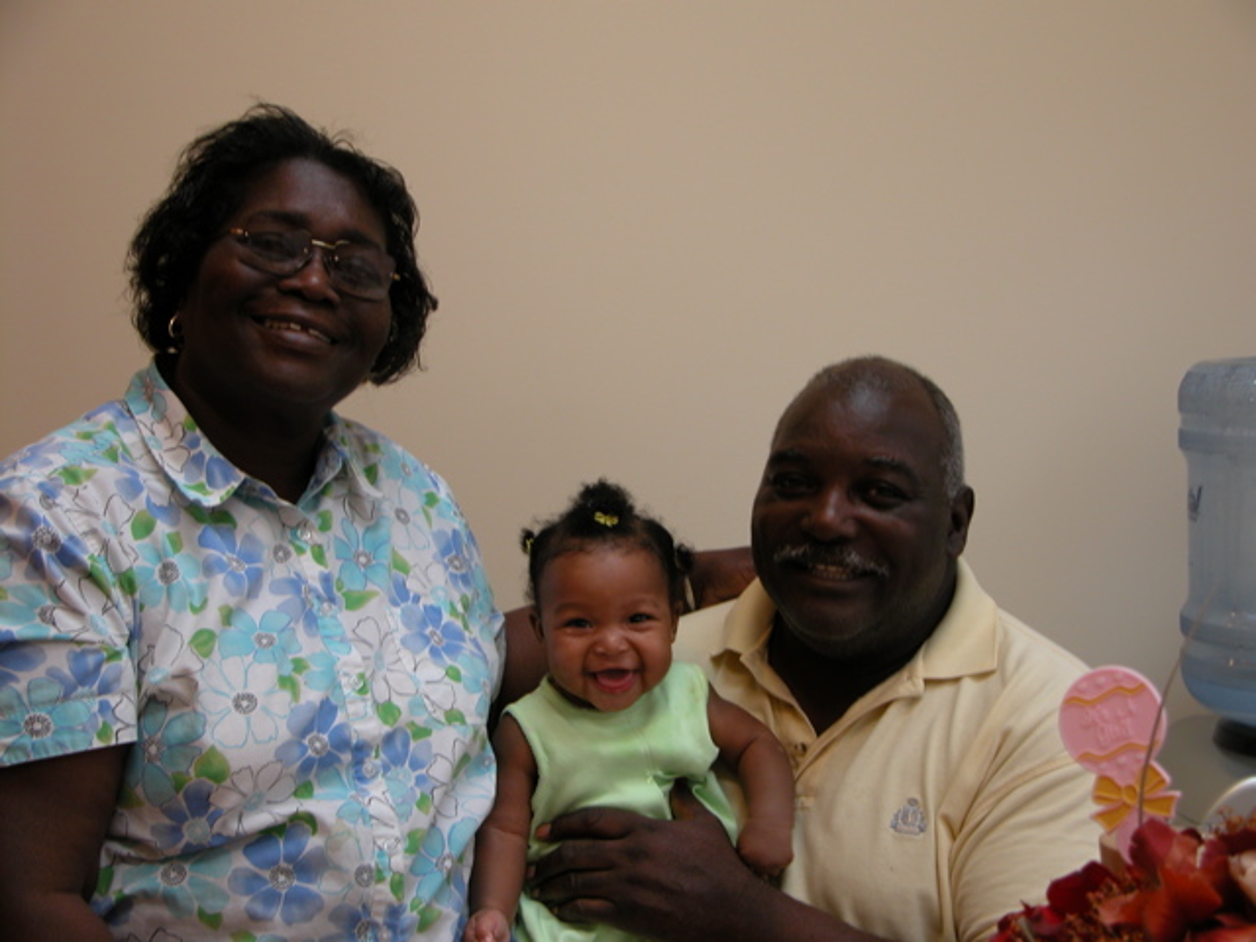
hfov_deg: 33.2
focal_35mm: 58
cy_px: 471
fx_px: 2104
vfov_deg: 25.2
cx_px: 628
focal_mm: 14.7
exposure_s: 1/12.8
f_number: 3.1
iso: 100
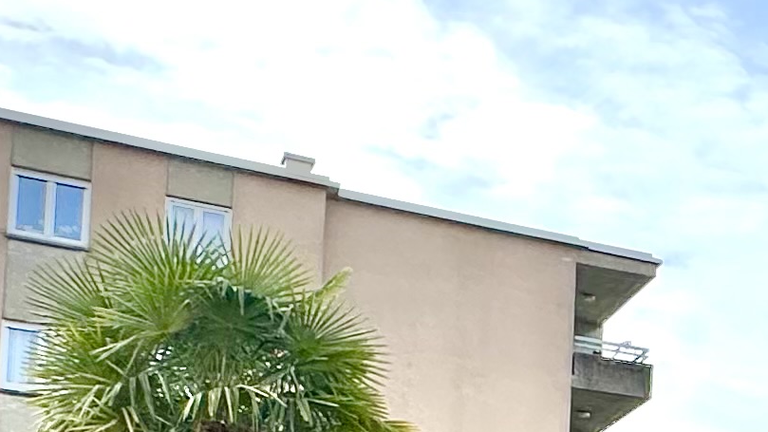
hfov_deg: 21.9
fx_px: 1548
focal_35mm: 76
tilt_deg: +3.5
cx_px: 1227
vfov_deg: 14.6
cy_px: 687
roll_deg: +0.0
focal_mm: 2.22
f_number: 2.2
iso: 40
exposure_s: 1/997
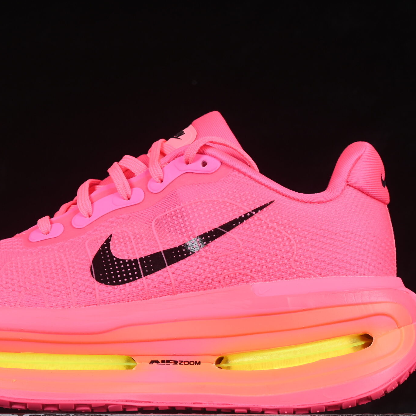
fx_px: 1618
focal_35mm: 119
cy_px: 254
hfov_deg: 14.6
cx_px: 153
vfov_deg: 14.6
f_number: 8
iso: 160
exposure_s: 1/80
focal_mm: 50
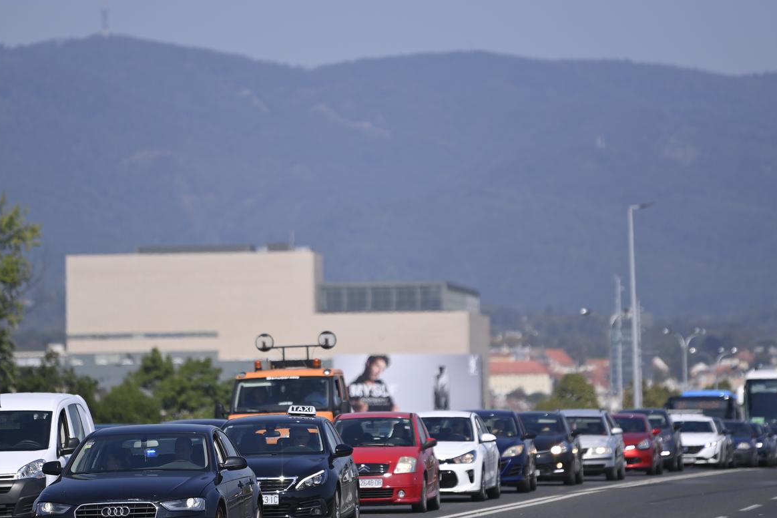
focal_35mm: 275
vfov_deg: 5.0
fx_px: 5935
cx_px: 354
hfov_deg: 7.5
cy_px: 233
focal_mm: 200
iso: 100
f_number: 2.8
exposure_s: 1/4000
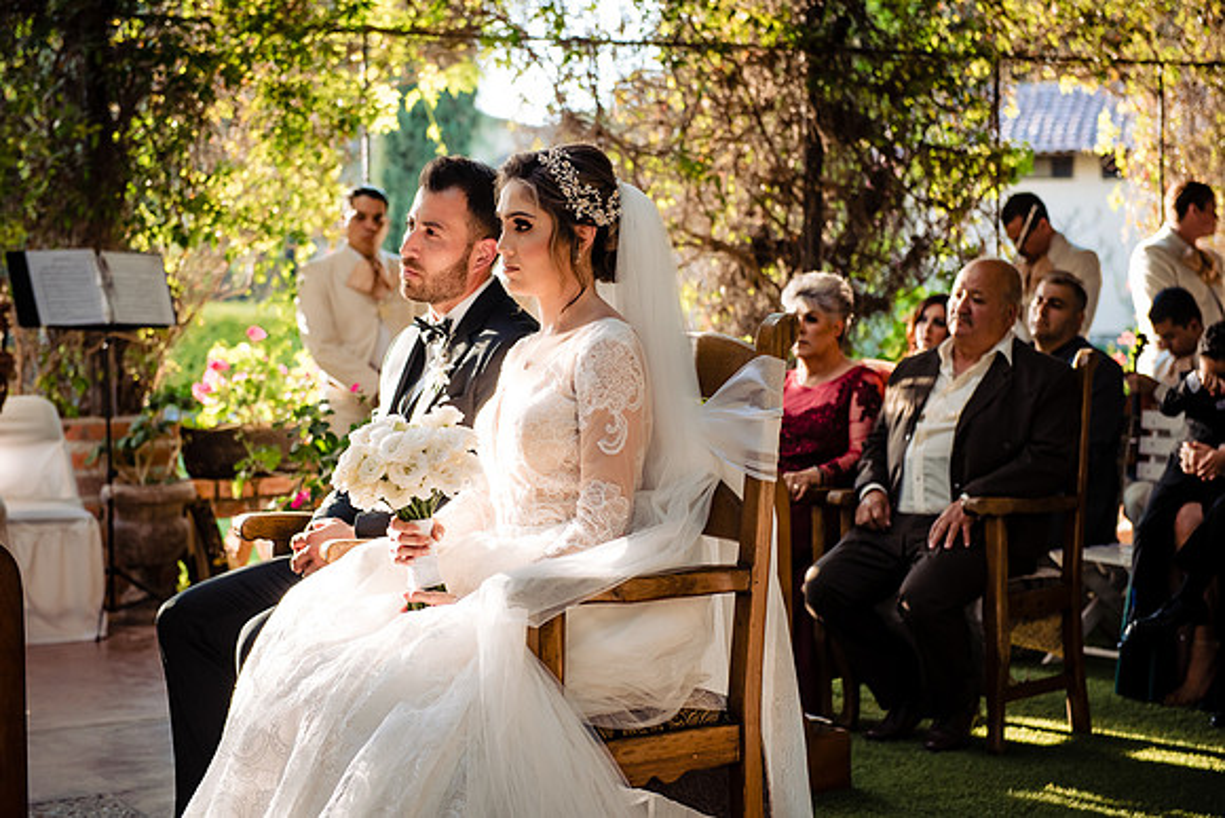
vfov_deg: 19.5
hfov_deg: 28.8
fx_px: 2382
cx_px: 612
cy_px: 409
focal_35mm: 70
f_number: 3.5
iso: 800
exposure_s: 1/320
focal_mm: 70
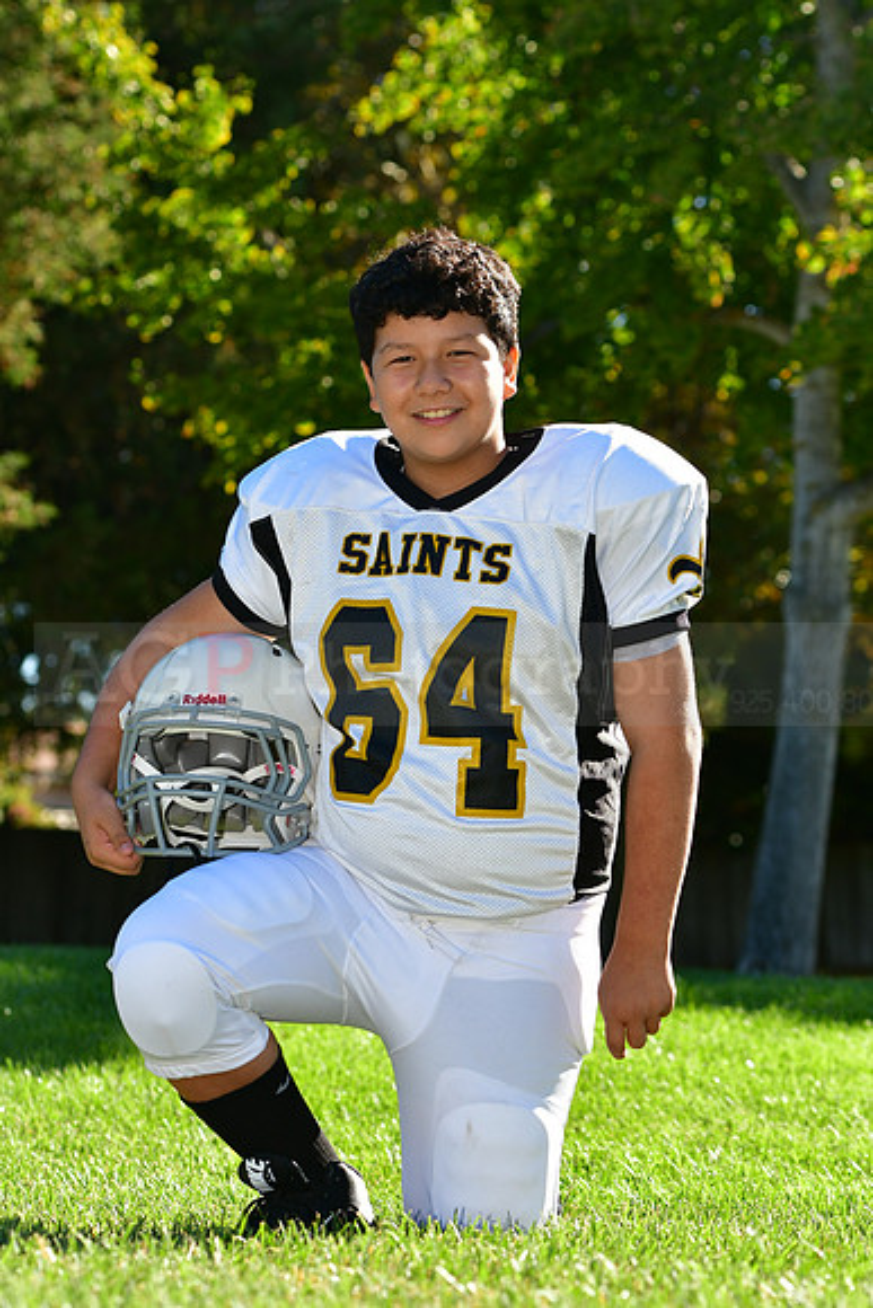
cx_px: 436
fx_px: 4253
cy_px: 654
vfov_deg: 17.5
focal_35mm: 117
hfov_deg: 11.7
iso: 400
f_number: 4.5
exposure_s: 1/1250
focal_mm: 78
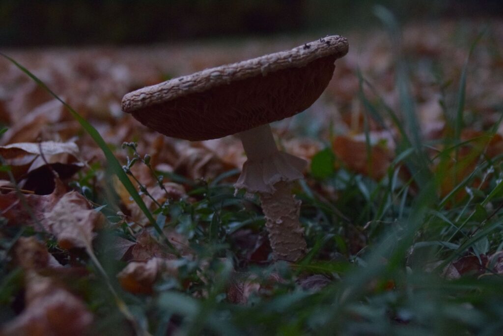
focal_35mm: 66
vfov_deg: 20.6
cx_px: 252
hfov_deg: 30.5
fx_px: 922
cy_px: 168
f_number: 4.5
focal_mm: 44
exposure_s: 1/20
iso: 2000
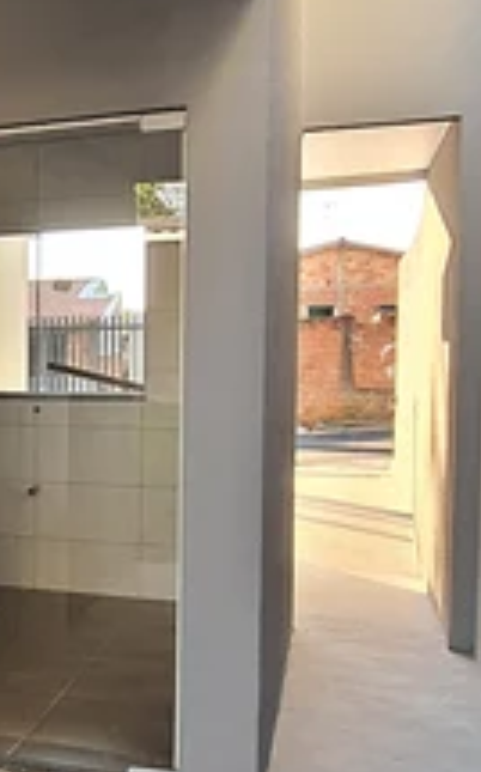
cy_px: 469
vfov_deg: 38.0
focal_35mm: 53
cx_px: -377
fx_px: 1114
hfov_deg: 18.9
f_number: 2.2
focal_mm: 1.74
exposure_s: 1/60
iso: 64
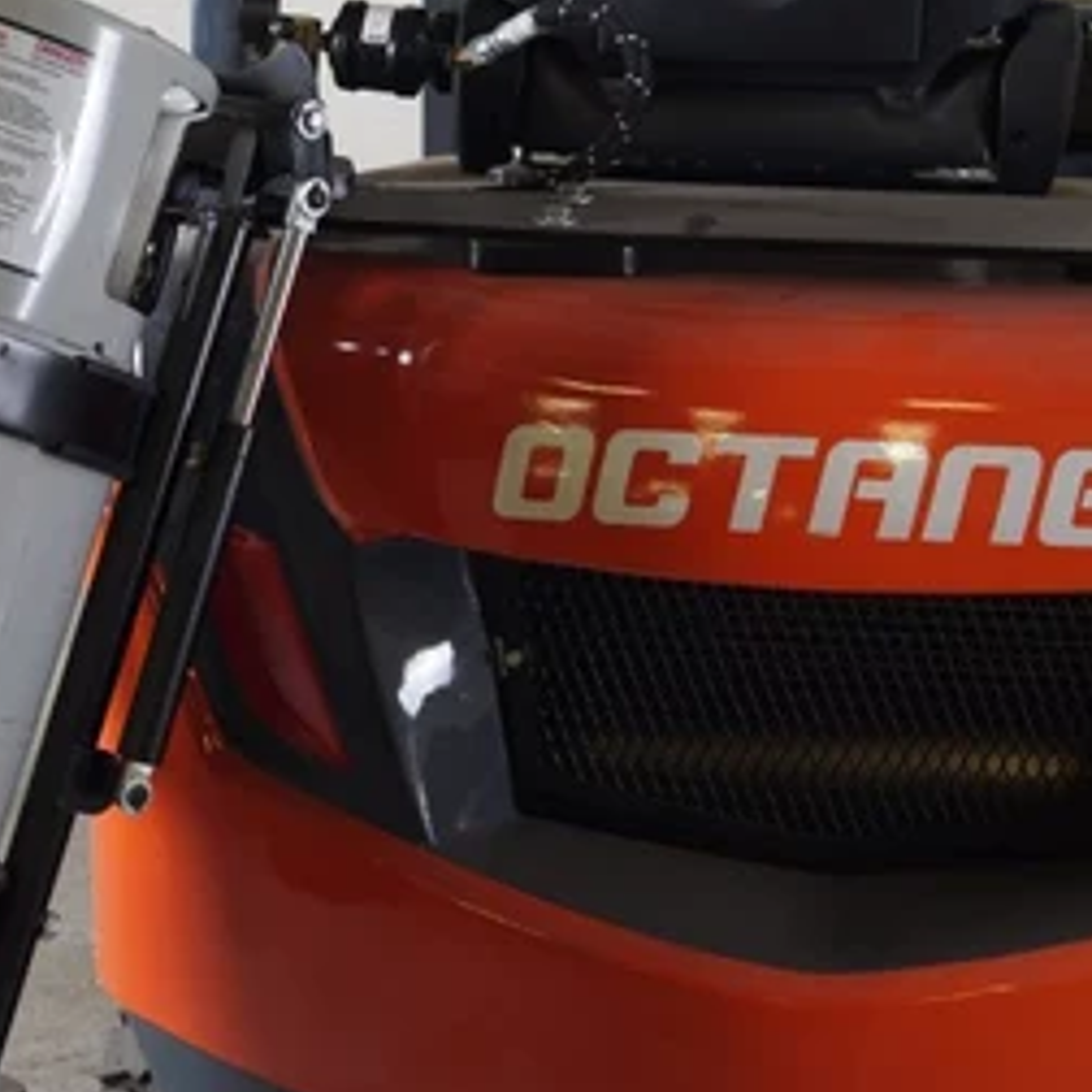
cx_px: 483
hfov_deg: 24.4
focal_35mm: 71
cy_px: 533
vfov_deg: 24.4
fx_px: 2522
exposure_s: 1/25
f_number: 6.3
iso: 100
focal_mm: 35
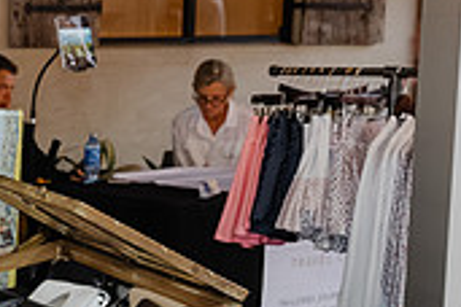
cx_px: -243
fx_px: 1473
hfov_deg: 16.2
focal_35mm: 115
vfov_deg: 11.8
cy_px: 265
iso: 4000
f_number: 4
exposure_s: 1/160
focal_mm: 34
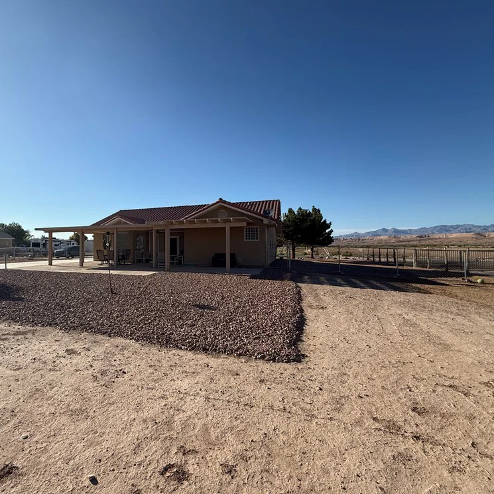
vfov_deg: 83.9
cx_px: 181
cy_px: 240
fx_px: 274
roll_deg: -2.1
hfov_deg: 82.2
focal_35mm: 17
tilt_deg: -1.2
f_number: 2.2
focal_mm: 2.22
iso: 50
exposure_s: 1/2611
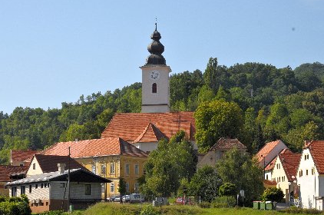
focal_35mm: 108
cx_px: 153
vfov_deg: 12.6
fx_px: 971
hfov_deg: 19.0
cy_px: 110
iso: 500
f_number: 11
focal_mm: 68
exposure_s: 1/500
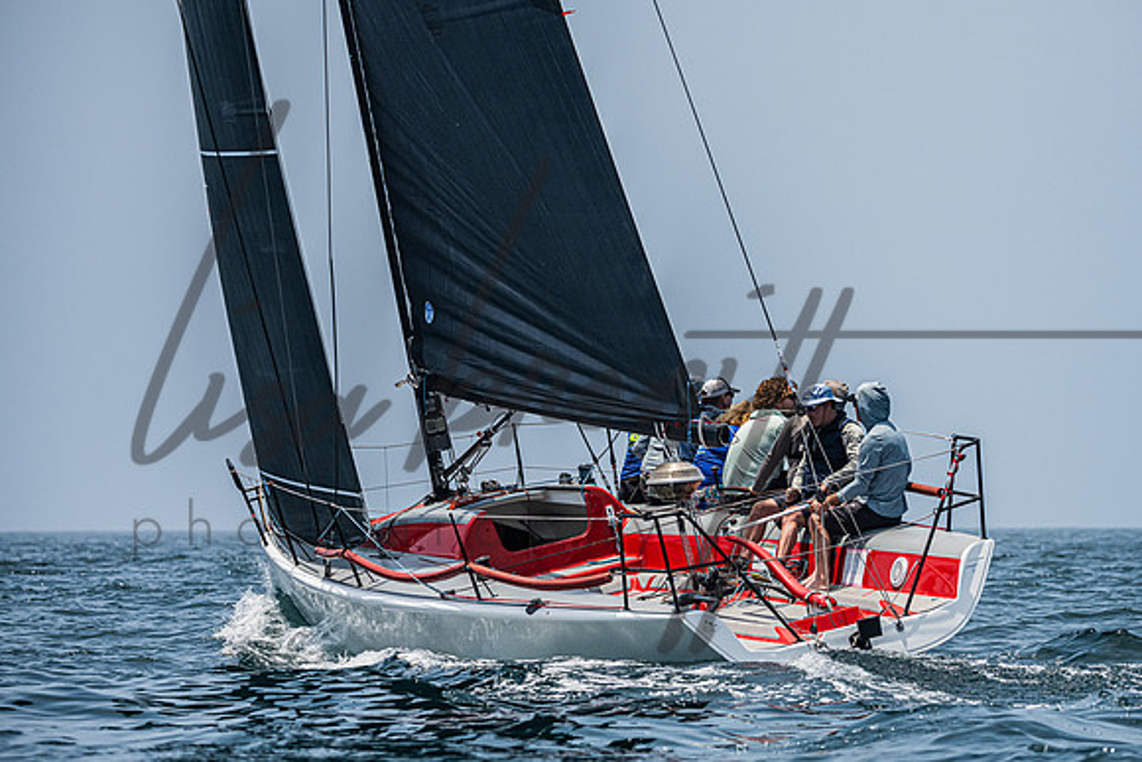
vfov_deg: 6.7
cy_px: 409
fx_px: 6486
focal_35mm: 204
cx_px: 663
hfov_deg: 10.1
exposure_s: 1/5000
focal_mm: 165
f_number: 5.6
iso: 400
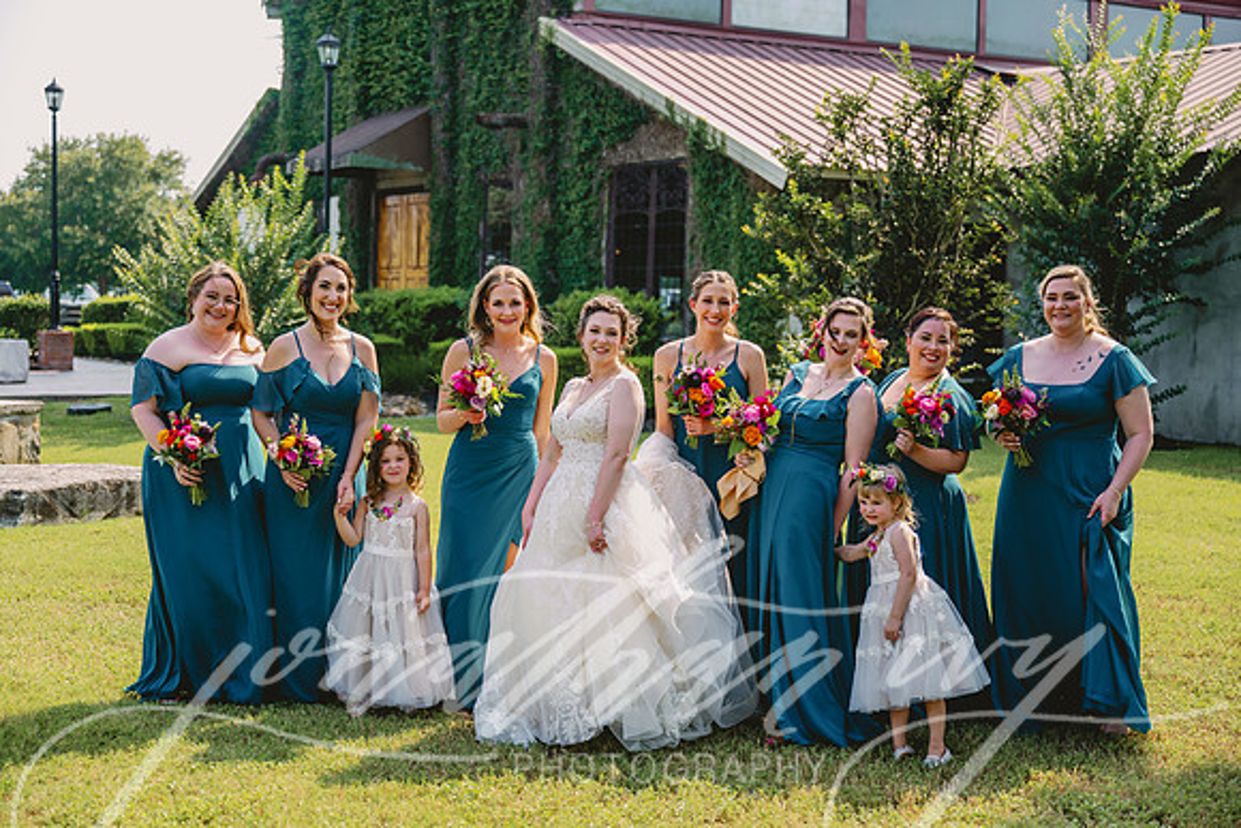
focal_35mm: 53
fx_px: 1827
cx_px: 620
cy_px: 414
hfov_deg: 37.5
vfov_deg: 25.5
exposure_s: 1/800
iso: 50
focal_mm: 53
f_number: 2.8
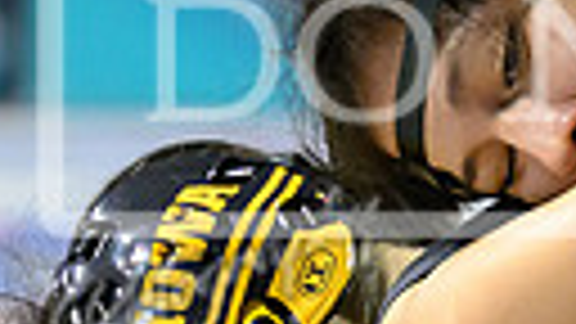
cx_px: 541
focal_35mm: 641
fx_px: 9790
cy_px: 205
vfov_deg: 1.9
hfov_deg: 3.4
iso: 5000
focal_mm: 102
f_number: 2.8
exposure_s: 1/800
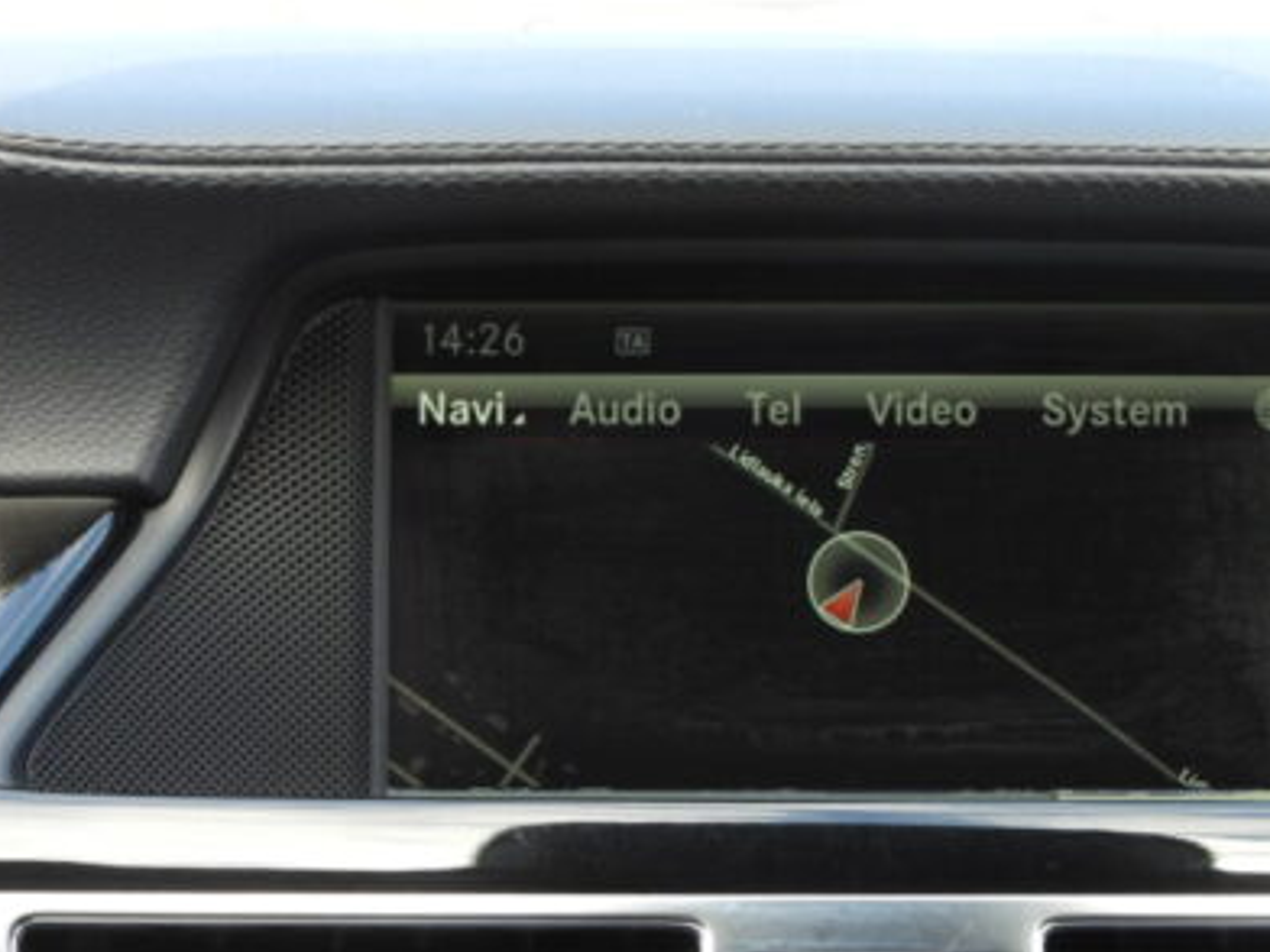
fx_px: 4329
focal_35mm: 118
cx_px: 800
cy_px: 732
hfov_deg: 16.7
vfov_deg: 12.5
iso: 100
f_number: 3.5
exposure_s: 1/80
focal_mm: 11.7
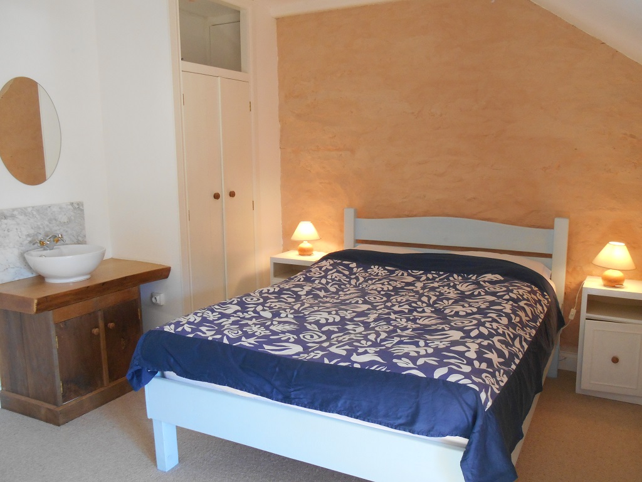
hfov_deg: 58.4
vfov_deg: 45.4
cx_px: 321
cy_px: 241
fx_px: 575
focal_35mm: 31
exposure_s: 1/30
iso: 280
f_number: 3.6
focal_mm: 5.5
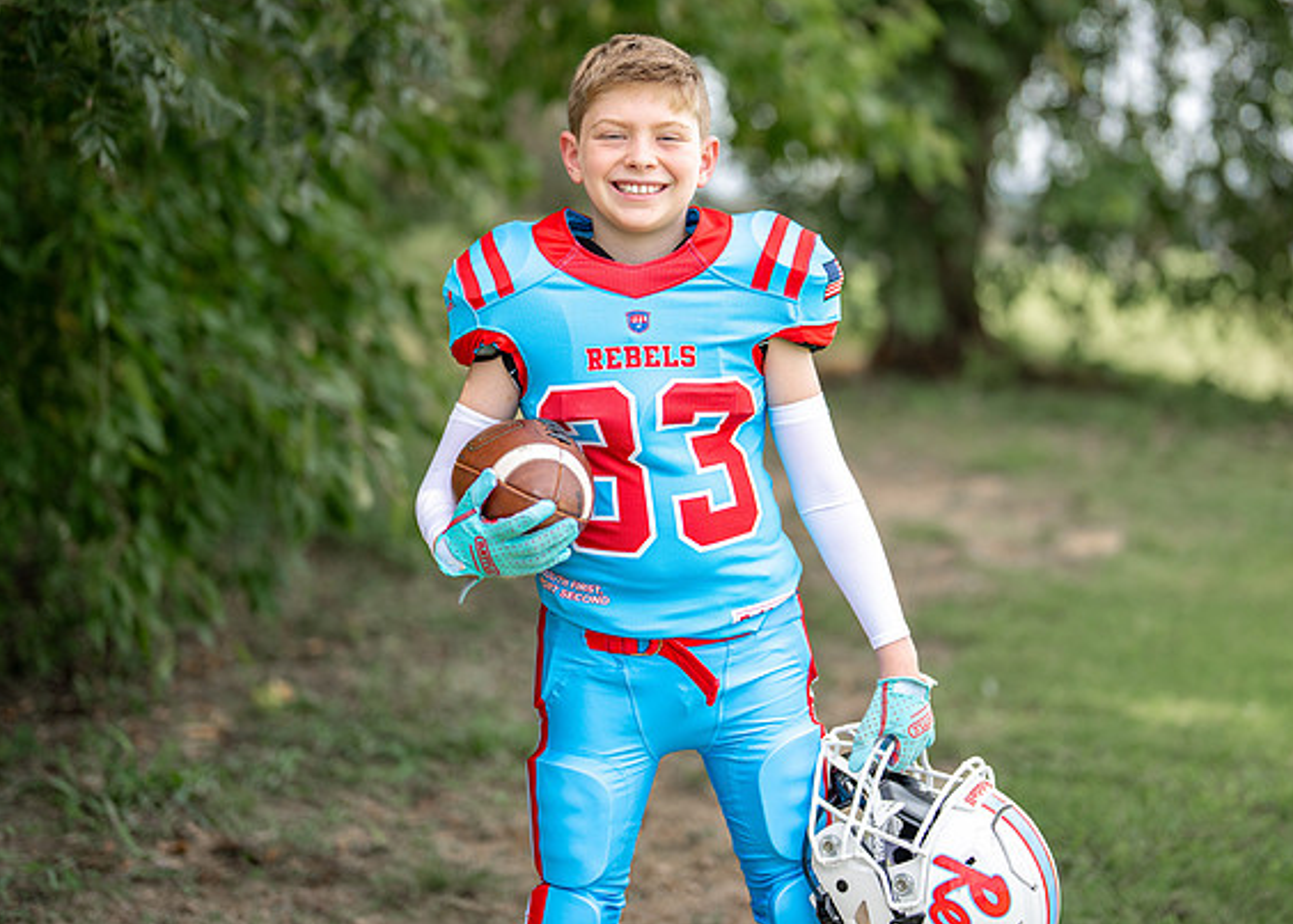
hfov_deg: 29.4
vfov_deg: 21.2
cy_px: 363
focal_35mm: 67
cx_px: 713
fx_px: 2461
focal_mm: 50
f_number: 1.2
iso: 100
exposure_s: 1/2500
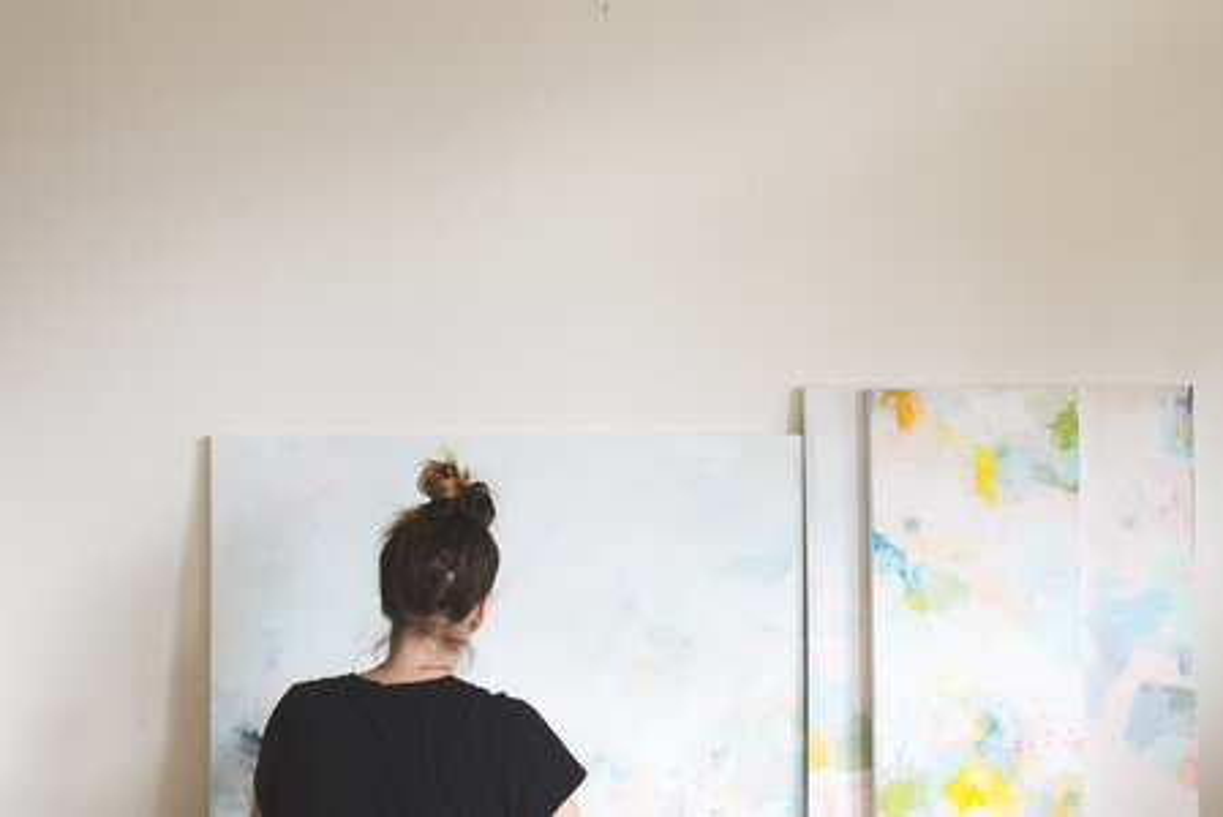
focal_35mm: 35
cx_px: 612
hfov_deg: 54.4
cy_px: 408
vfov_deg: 37.9
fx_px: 1190
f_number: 4.5
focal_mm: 35
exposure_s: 1/125
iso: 200
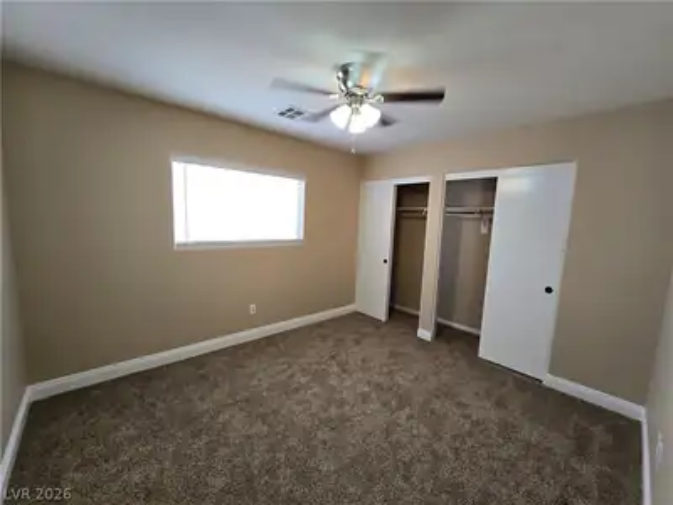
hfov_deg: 106.2
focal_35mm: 13
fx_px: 253
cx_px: 336
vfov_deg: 89.9
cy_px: 252
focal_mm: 2.2
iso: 100
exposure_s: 1/60
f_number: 2.2
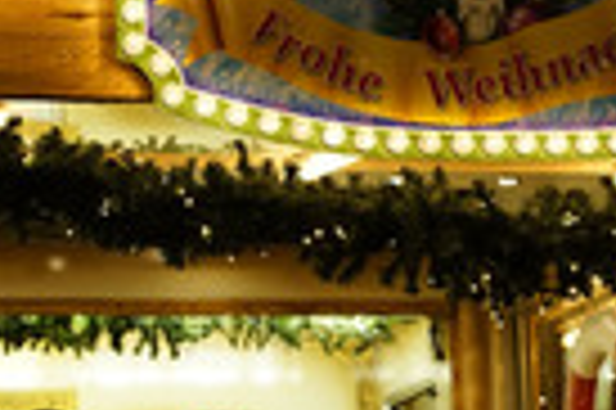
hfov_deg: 12.5
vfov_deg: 8.3
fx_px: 2820
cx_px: 326
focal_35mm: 165
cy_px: 248
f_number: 3.2
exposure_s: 1/200
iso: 1600
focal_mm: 50
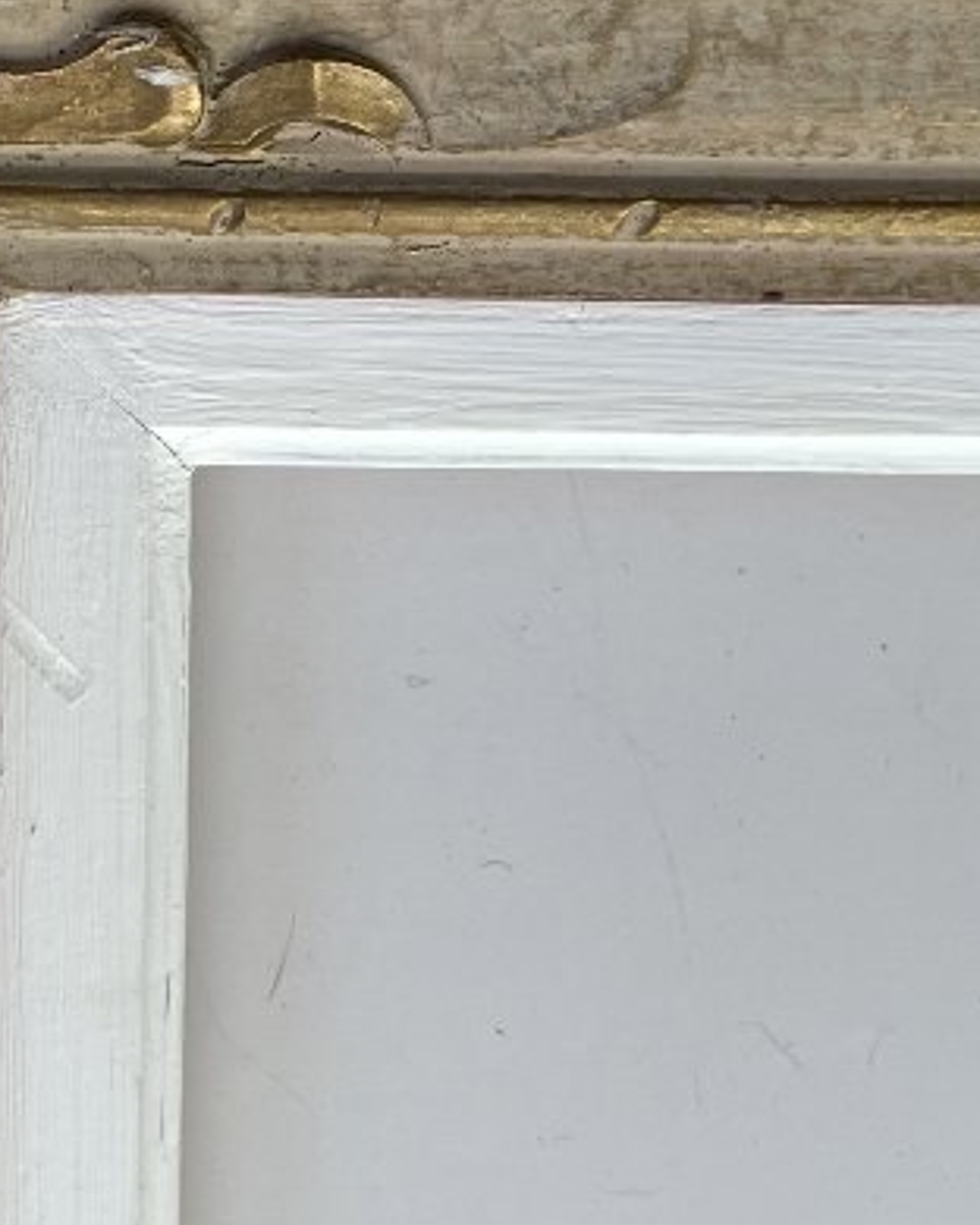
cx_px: 487
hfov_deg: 19.7
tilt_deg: -89.1
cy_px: 493
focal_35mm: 78
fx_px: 2828
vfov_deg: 24.4
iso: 32
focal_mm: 4.2
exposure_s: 1/276
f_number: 1.6
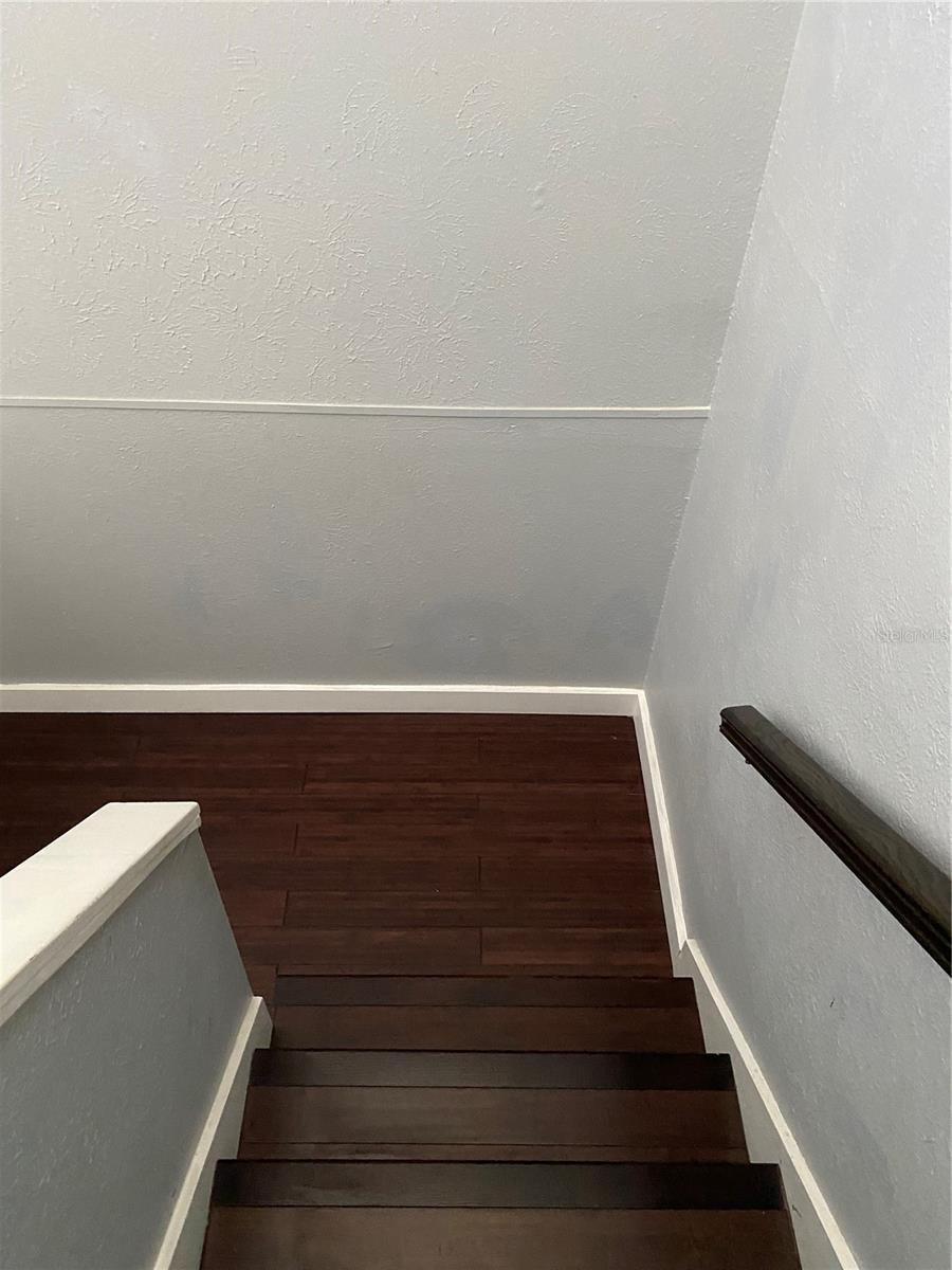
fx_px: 953
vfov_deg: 67.3
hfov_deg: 53.1
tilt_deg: -45.1
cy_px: 635
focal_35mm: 26
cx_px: 476
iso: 640
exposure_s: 1/39
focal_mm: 4.25
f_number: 1.8
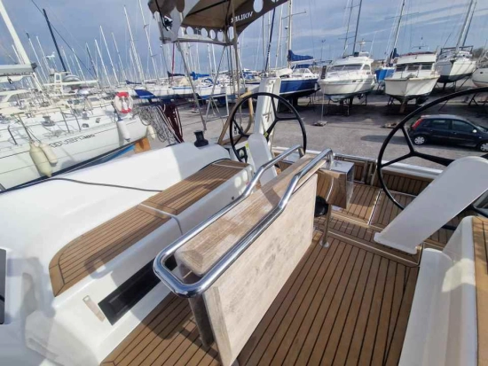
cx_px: 244
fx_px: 183
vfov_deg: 90.0
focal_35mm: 13
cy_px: 183
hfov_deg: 106.2
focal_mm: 2.2
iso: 50
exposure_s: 1/2832
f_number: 2.2
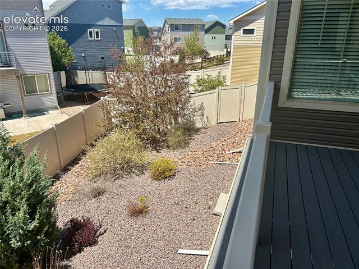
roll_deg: +0.4
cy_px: 134
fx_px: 269
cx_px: 180
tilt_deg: -19.8
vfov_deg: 53.0
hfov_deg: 67.3
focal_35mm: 26
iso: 50
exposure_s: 1/3968
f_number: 1.5
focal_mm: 5.7
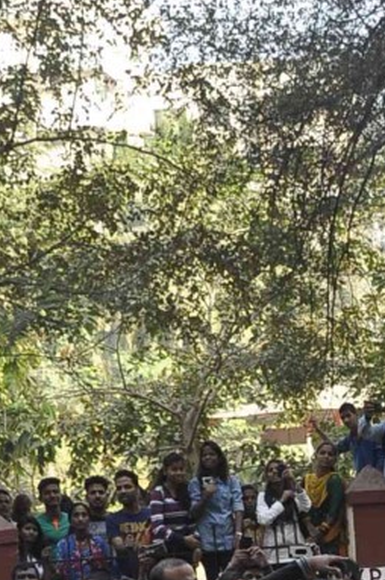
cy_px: 938
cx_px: 484
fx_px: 2089
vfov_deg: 14.4
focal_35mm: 130
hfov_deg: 10.3
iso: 400
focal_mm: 22
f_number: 5.6
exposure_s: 1/200
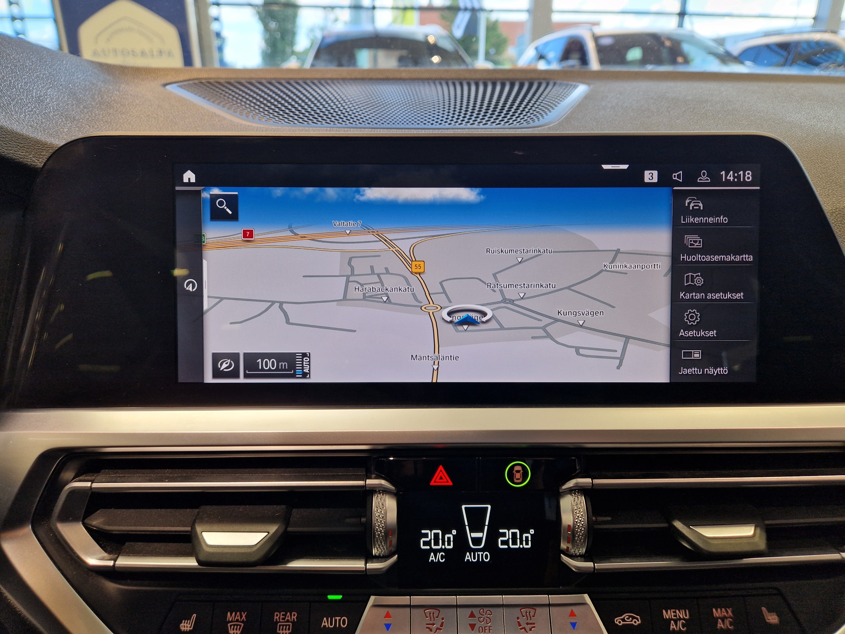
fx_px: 561
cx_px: 422
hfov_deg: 73.9
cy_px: 317
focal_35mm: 23
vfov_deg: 58.9
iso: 50
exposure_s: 1/51
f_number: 1.8
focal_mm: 5.4
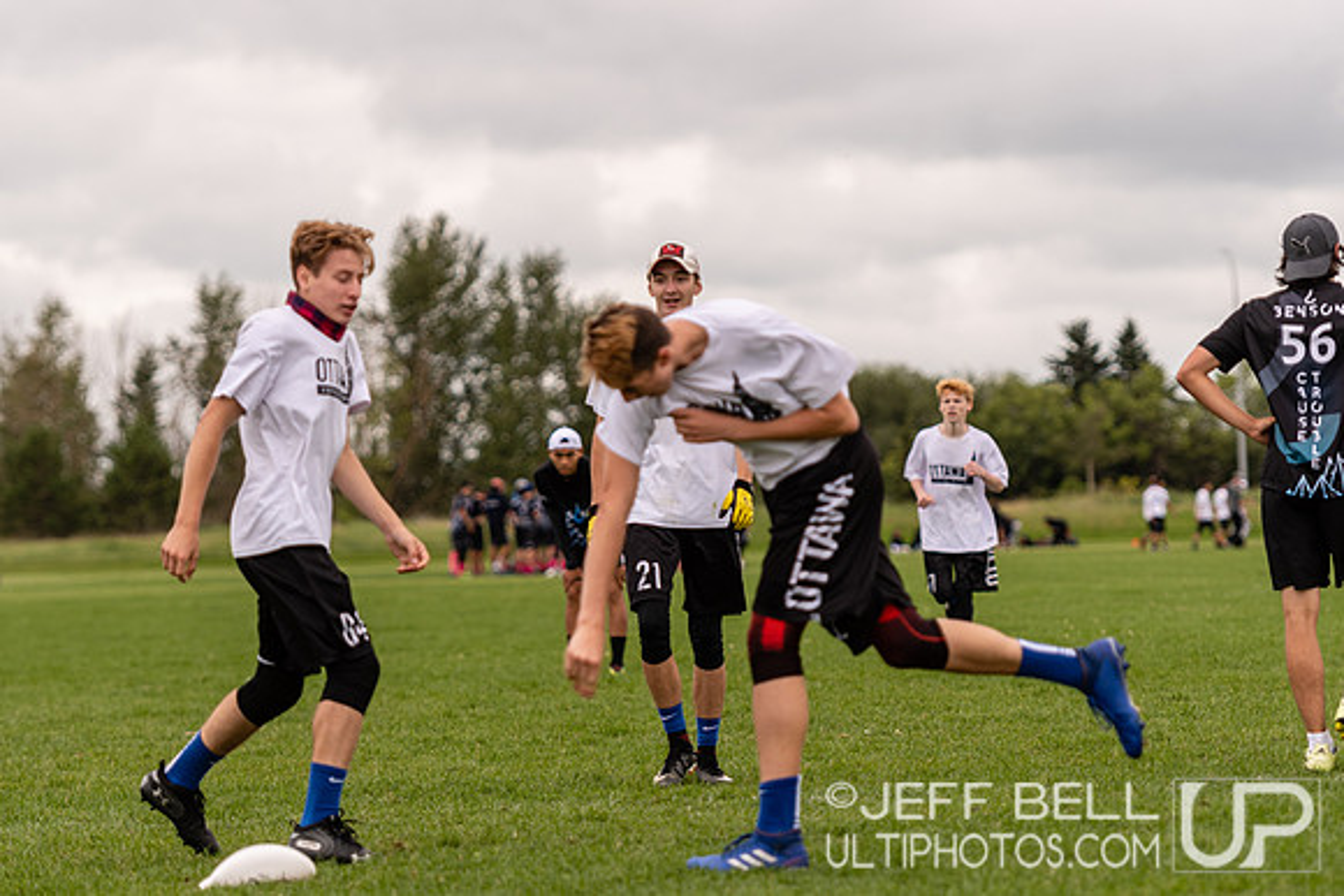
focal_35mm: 183
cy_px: 448
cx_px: 672
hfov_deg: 11.2
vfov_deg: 7.5
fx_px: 6833
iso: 100
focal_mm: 122
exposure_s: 1/1000
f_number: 2.8
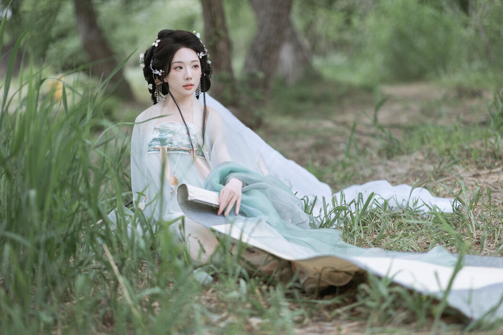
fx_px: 1188
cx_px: 252
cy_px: 168
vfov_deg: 16.1
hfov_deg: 23.9
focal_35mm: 85
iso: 200
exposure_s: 1/800
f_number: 1.6
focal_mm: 85
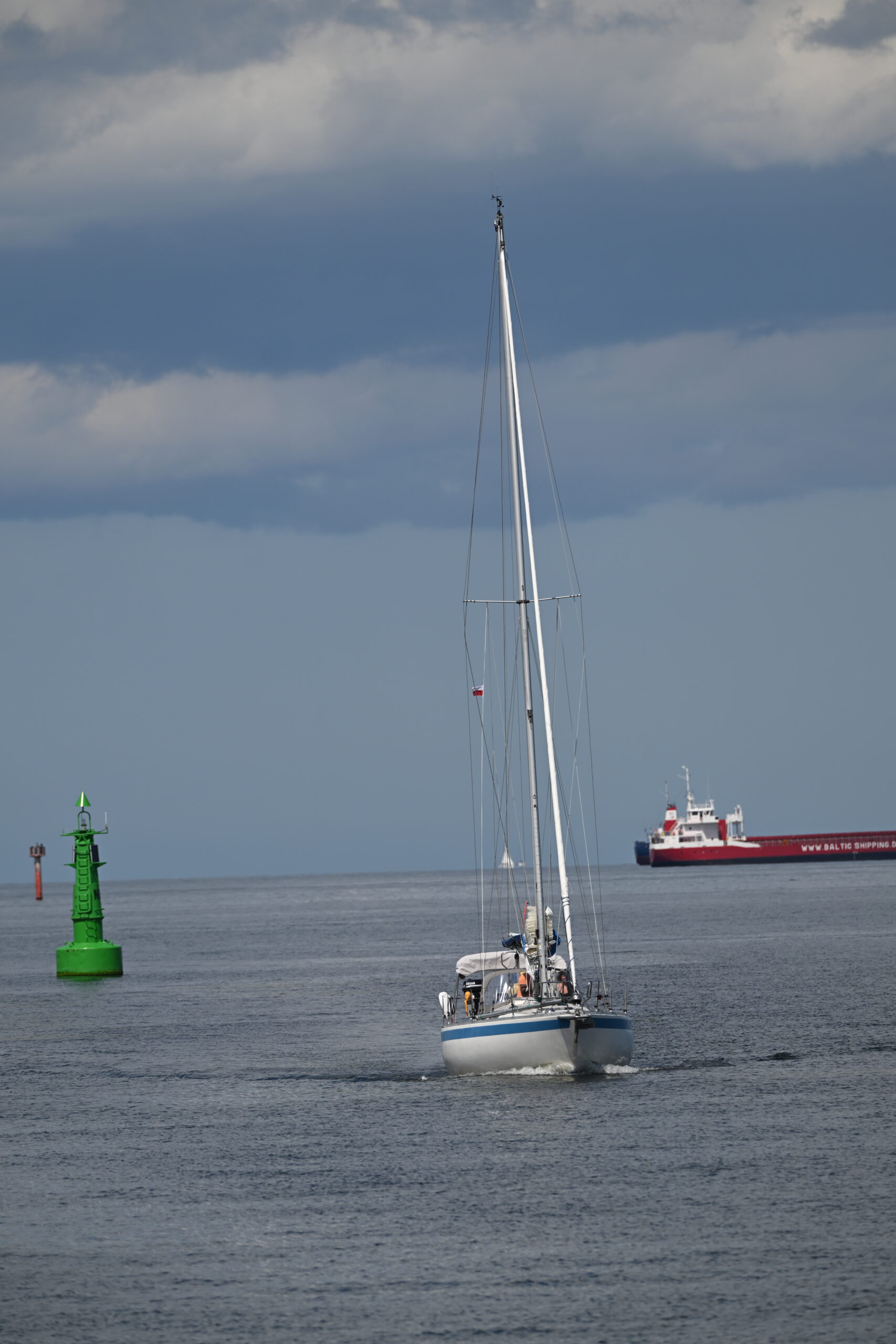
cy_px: 672
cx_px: 448
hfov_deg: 3.7
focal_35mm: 370
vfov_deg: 5.6
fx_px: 13810
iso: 100
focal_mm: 370
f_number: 6
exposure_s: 1/1250
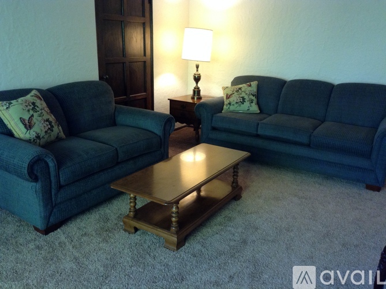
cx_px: 193
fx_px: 368
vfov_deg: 42.9
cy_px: 144
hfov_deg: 55.4
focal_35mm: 33
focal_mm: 3.3
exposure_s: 1/24
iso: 160
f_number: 2.4
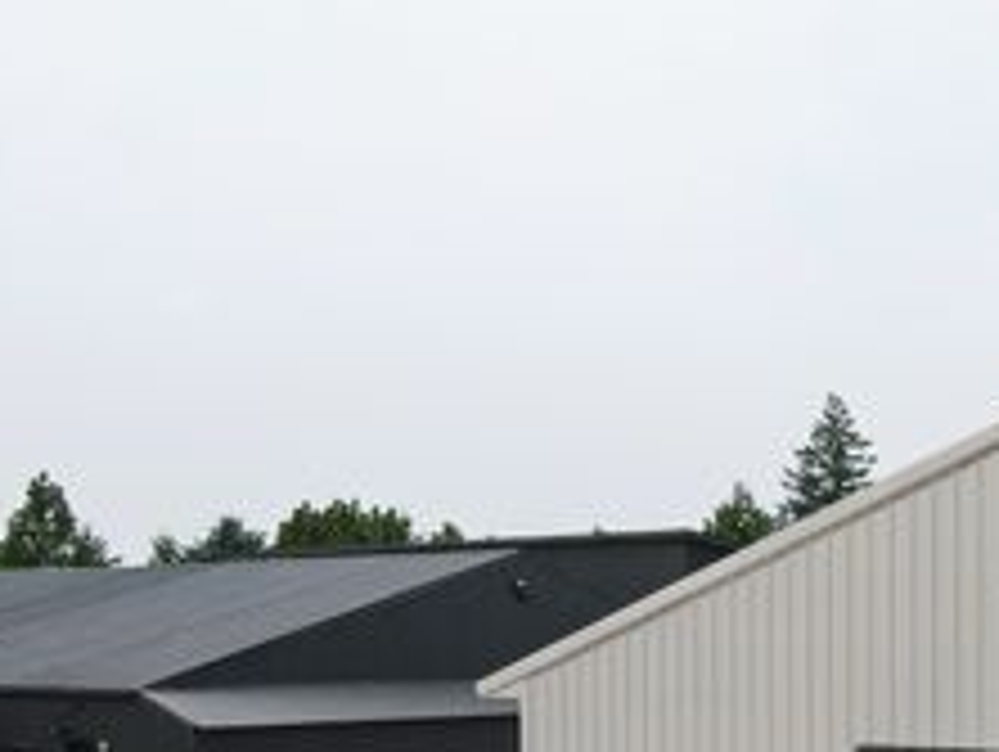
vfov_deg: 26.1
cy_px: 696
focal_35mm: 54
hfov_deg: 32.3
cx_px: 1030
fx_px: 1560
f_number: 2.8
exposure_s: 1/350
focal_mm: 4.5
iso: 100
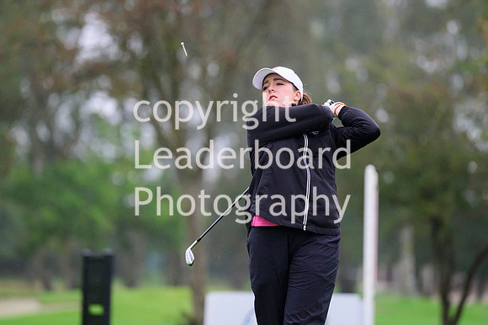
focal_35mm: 300
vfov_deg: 4.6
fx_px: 4064
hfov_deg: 6.9
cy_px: 162
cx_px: 244
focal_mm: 200
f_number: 2.8
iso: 2000
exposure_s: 1/2000
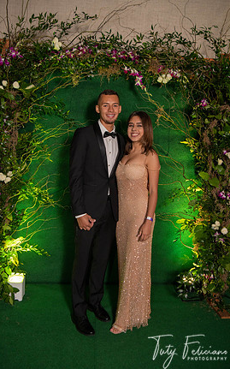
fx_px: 331
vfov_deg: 58.2
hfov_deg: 38.3
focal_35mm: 33
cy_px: 186
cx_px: 112
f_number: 5
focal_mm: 31
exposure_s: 1/60
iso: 800
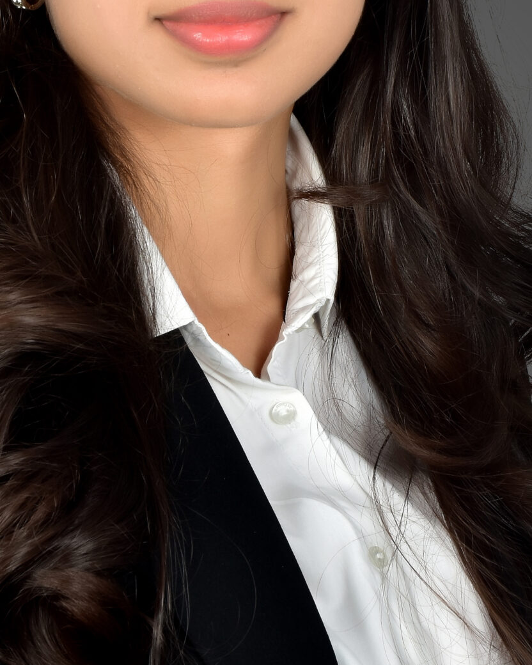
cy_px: 214
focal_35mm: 194
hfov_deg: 8.0
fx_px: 3818
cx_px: 203
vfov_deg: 9.9
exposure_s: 1/125
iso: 100
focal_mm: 56
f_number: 14
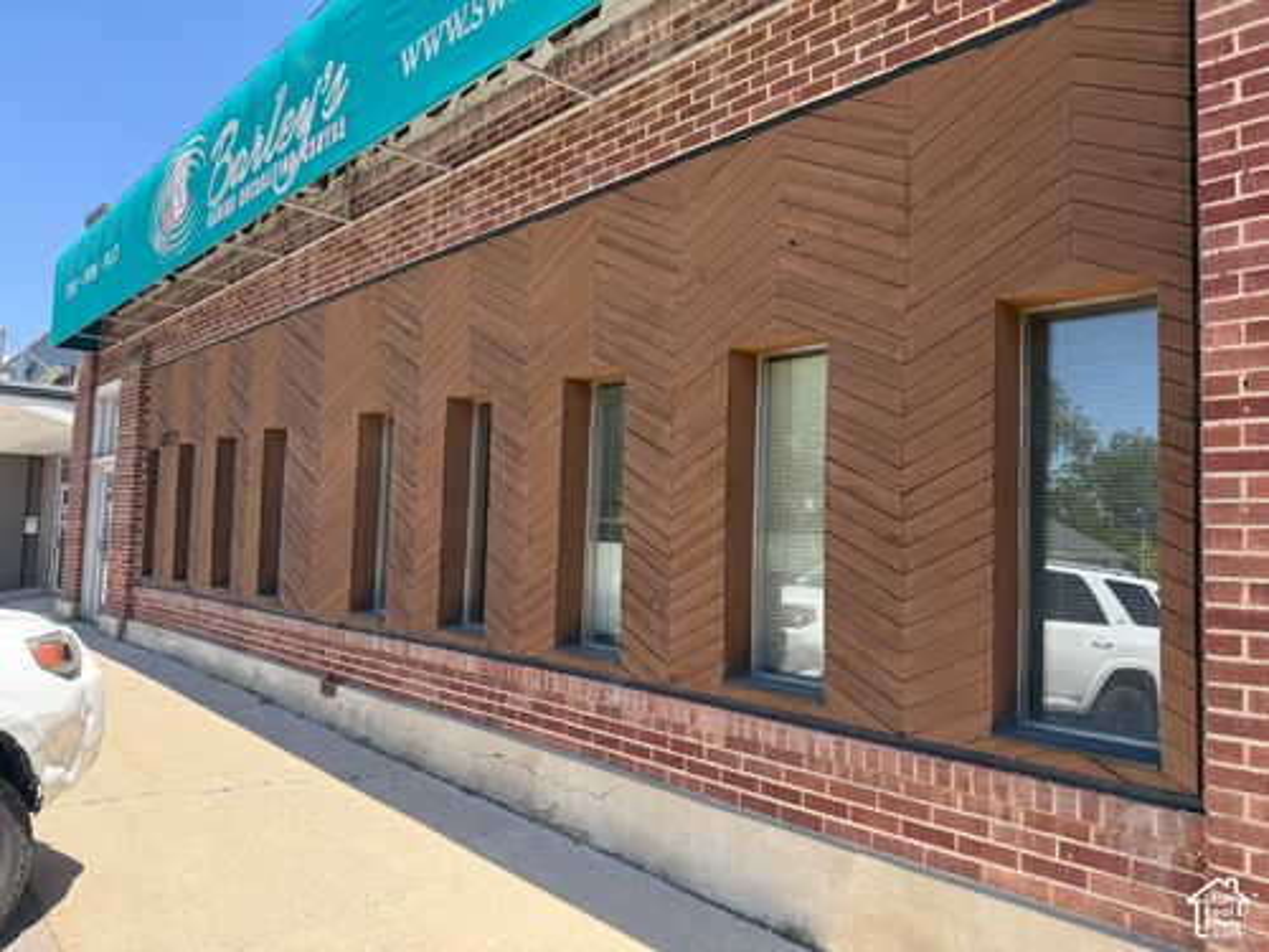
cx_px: 634
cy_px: 476
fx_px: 880
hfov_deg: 71.6
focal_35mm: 24
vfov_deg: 56.8
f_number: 1.78
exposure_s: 1/1493
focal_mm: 6.76
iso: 100
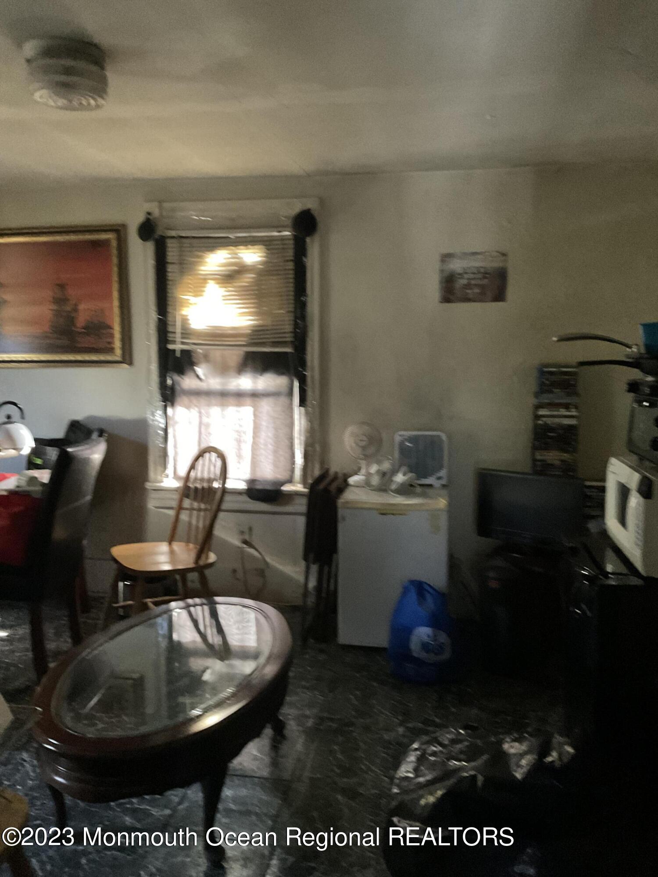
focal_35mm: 29
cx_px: 329
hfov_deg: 48.2
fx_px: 735
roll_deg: -3.1
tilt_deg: -7.7
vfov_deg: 61.7
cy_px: 438
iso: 500
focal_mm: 3
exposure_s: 1/24
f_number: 1.8
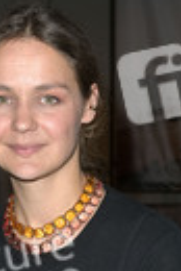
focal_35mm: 123
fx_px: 925
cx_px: 35
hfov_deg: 11.1
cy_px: 388
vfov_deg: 15.5
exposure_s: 1/100
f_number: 5.6
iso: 400
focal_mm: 40
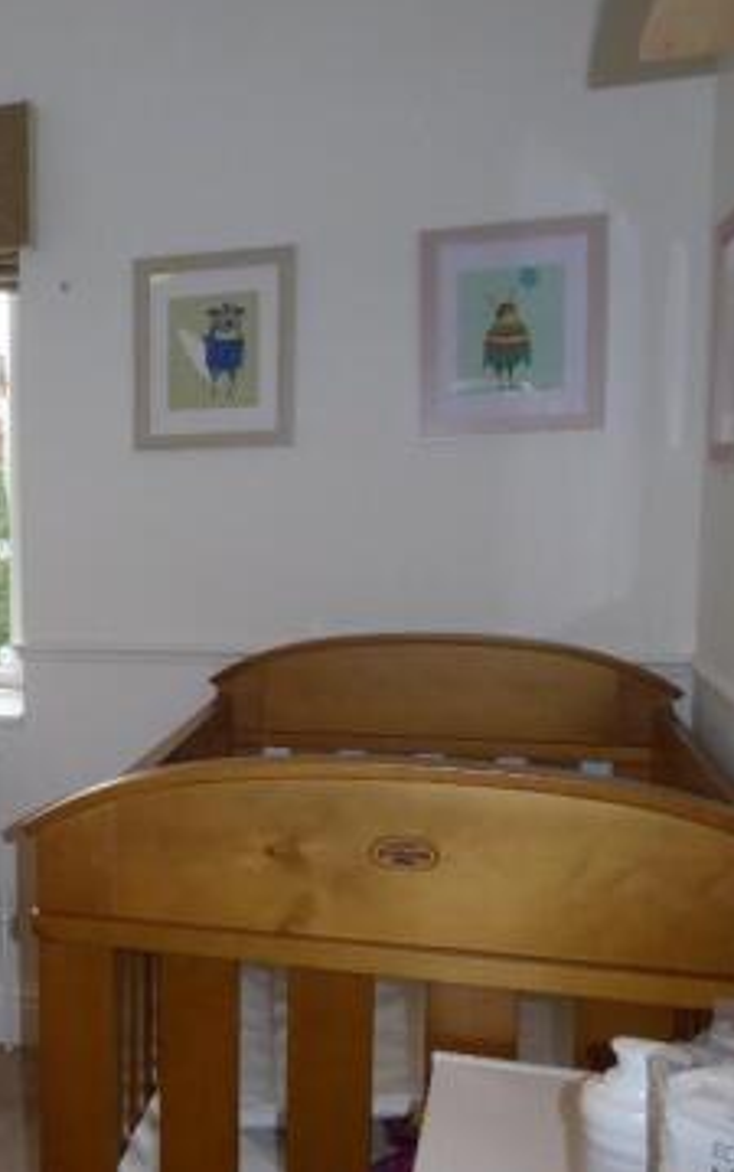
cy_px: 677
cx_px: -184
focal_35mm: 43
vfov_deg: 46.0
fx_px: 1374
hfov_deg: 26.1
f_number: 3.3
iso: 250
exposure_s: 1/60
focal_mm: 4.3
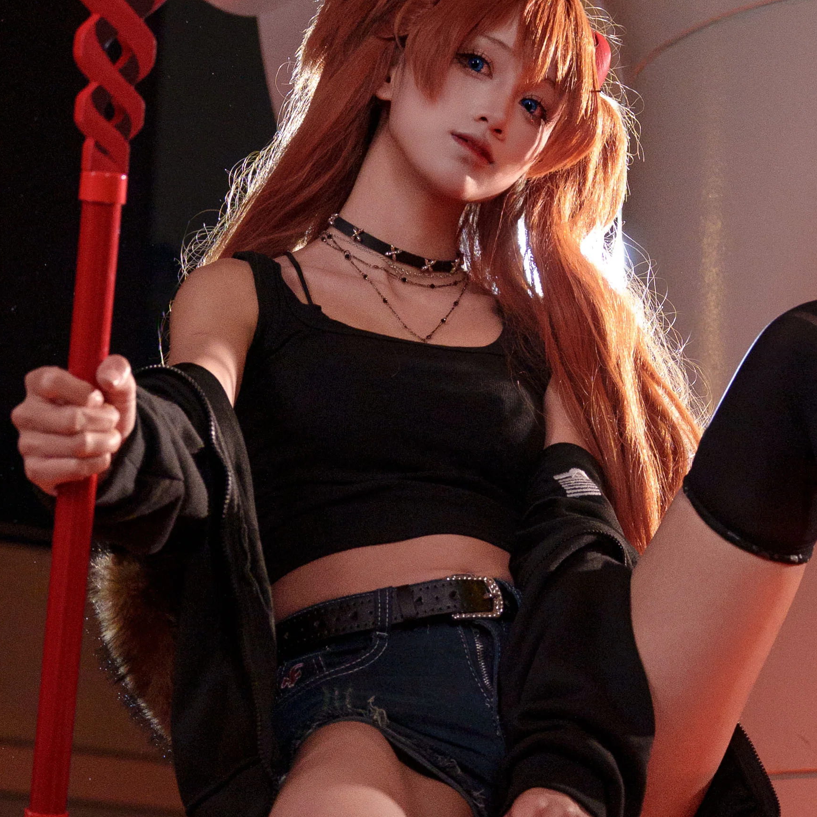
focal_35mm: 118
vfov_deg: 14.7
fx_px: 3151
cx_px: 465
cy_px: 598
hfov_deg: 14.8
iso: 1600
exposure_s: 1/500
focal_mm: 35
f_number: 2.8
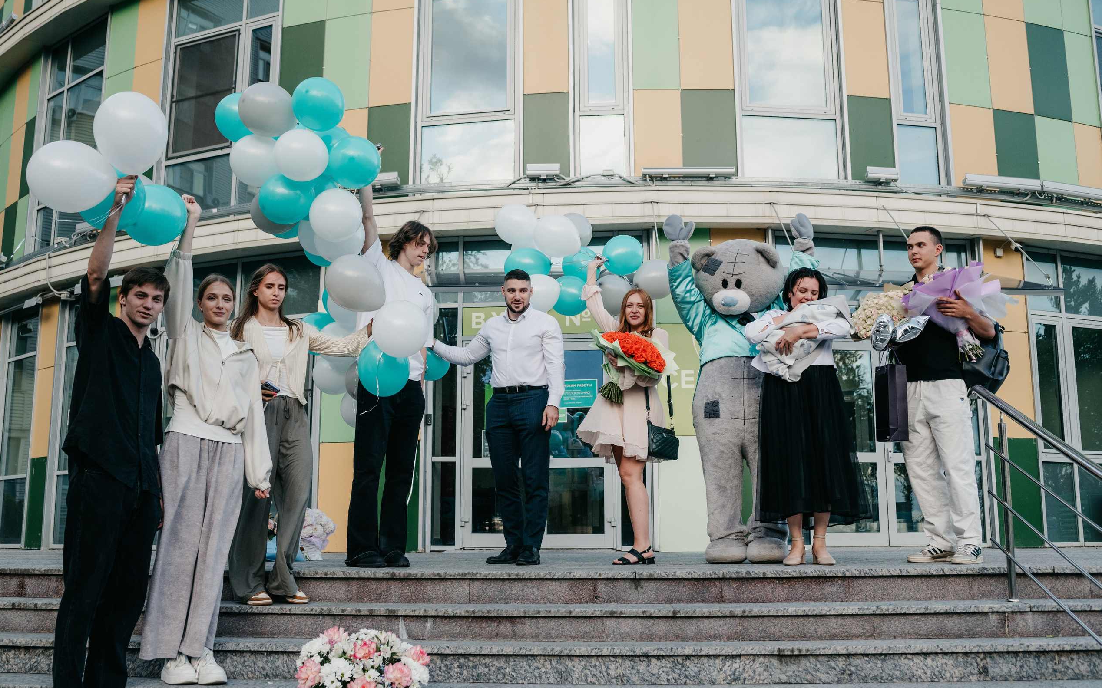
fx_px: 1081
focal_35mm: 36
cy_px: 360
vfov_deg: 35.3
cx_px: 546
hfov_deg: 54.0
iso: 500
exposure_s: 1/500
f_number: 4.5
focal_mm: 35
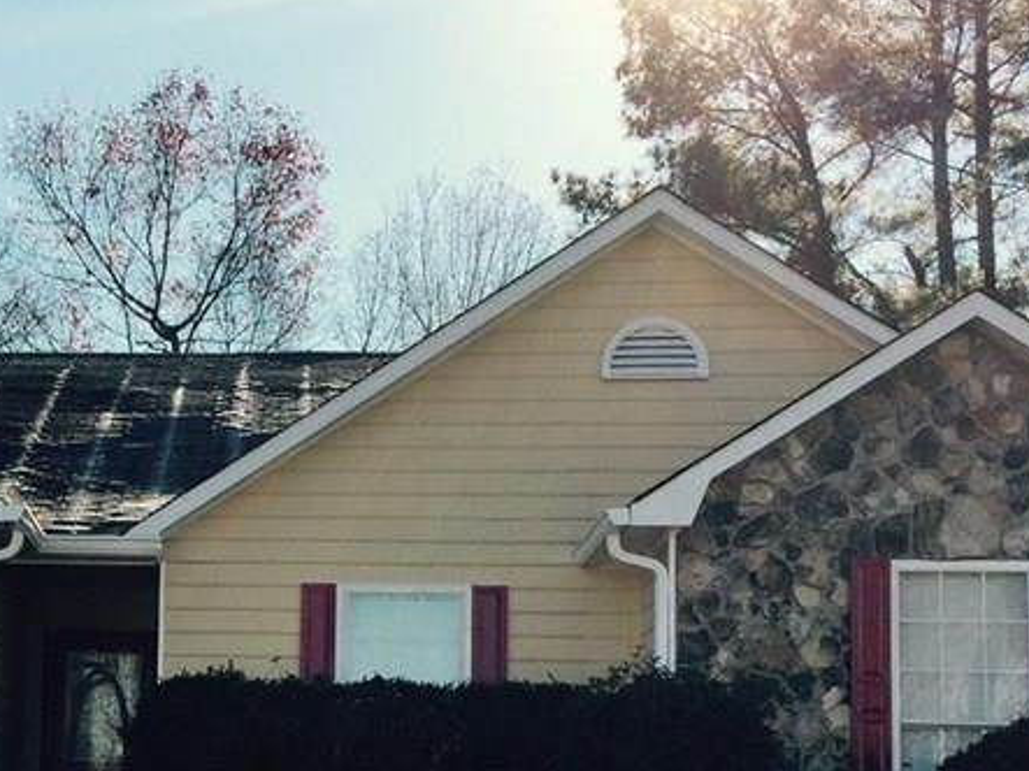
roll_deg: -2.1
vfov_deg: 21.3
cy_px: 736
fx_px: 1991
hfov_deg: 27.9
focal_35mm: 67
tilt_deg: +7.3
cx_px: 95
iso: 32
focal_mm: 4.15
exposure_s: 1/1163
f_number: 2.2
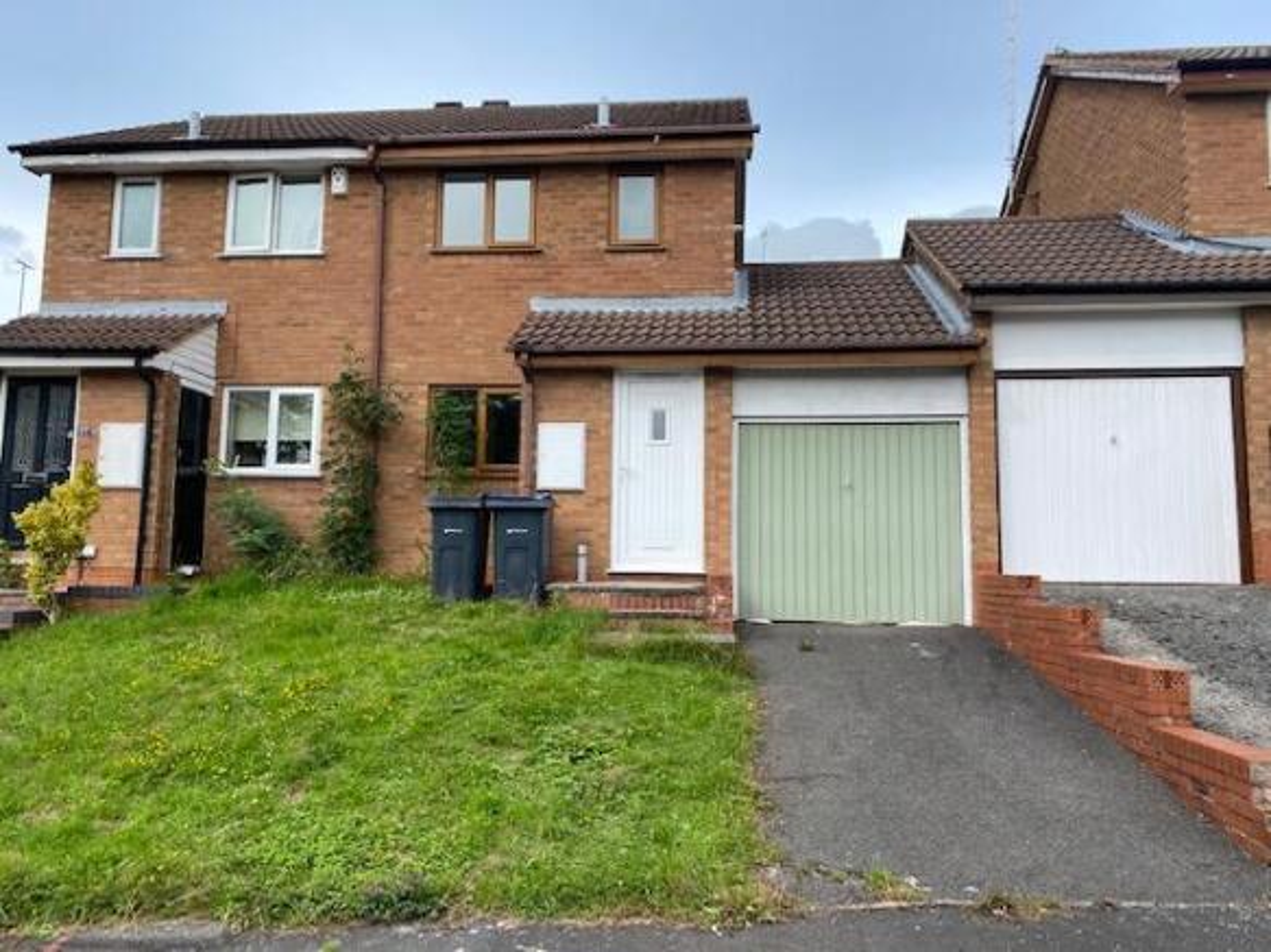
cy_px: 476
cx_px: 636
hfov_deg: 67.3
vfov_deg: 53.0
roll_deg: -1.0
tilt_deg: +5.9
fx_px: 954
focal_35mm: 26
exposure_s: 1/1316
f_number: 1.8
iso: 32
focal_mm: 4.25
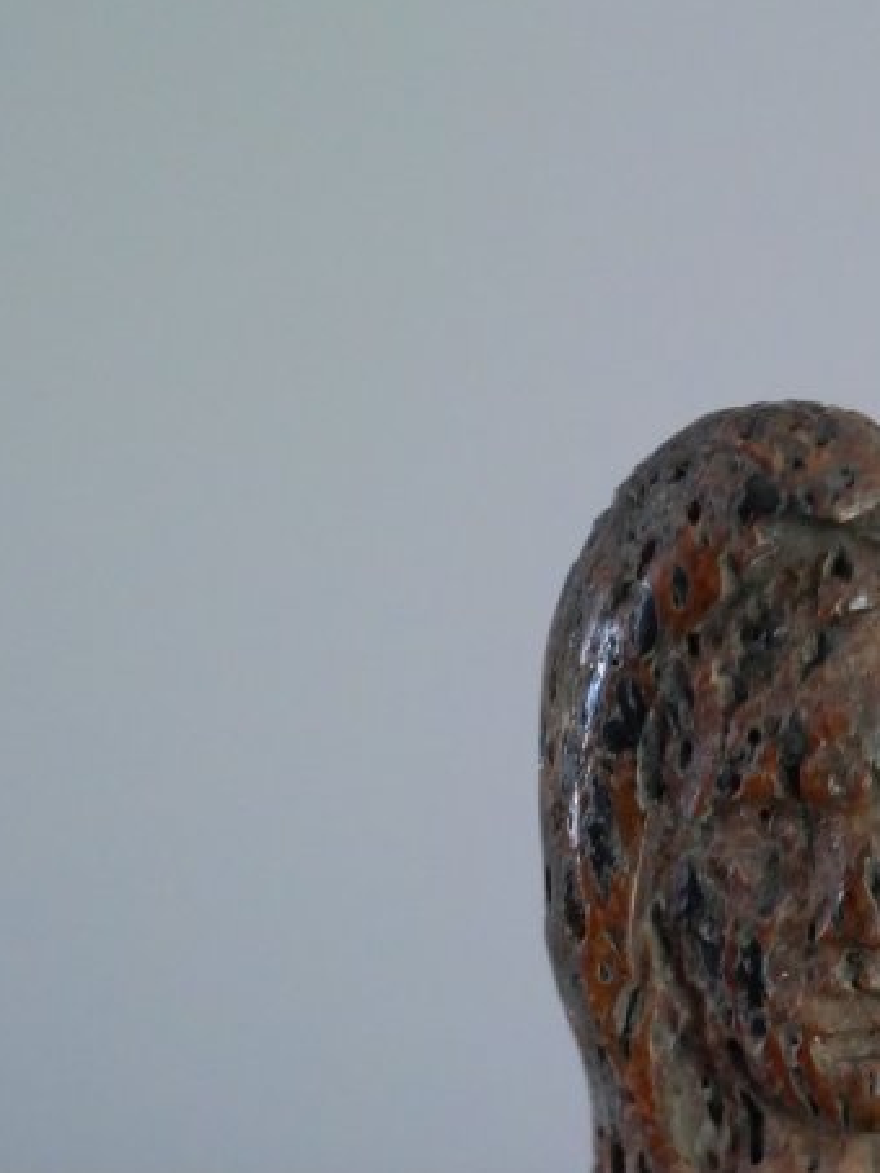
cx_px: 864
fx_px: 5387
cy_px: 1499
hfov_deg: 9.3
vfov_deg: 12.1
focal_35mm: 159
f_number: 2.8
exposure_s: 1/40
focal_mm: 30
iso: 3200
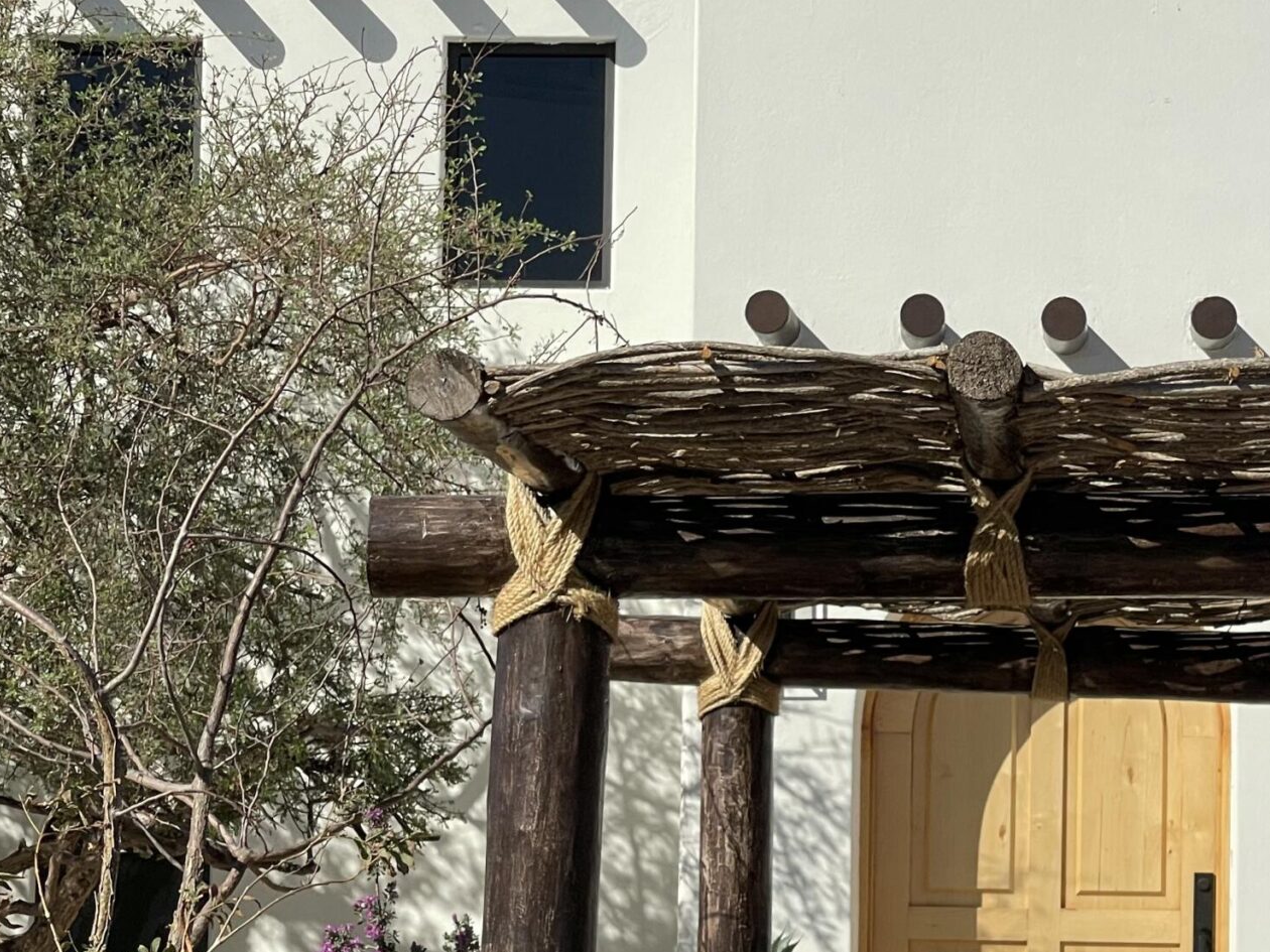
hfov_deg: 15.1
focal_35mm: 130
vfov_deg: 11.4
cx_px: 866
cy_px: 725
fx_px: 4769
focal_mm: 7.5
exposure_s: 1/2370
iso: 20
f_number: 2.2
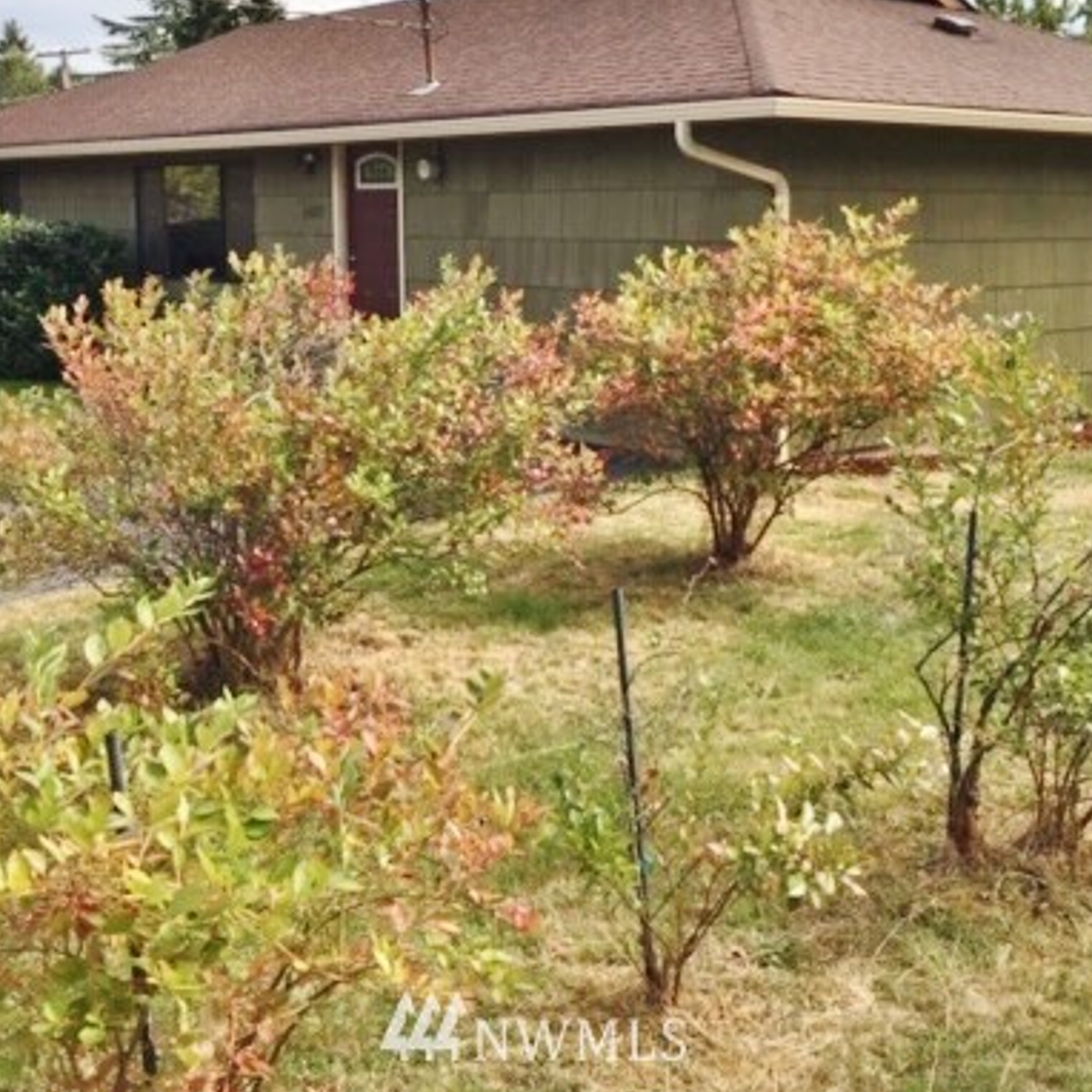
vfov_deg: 39.0
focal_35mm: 43
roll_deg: -0.7
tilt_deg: -6.5
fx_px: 1535
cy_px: 449
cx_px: 540
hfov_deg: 39.2
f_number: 2.2
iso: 25
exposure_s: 1/938
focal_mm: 4.15
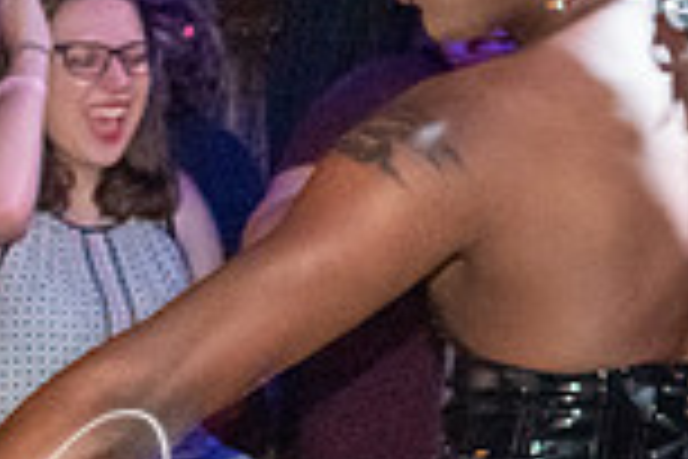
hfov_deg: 18.9
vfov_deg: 12.8
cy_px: 236
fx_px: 2045
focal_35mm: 107
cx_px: 571
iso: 6400
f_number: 3.5
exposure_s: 1/60
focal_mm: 18
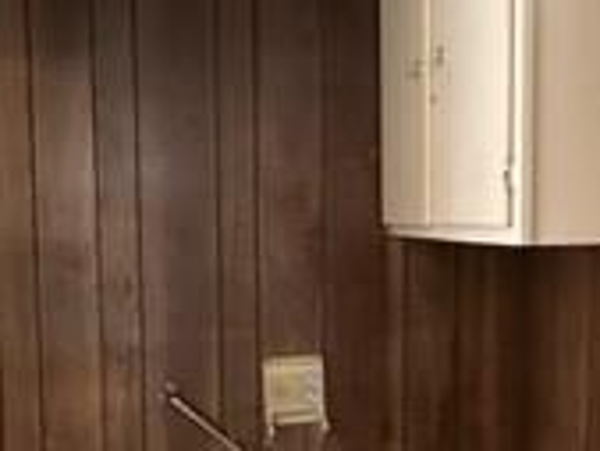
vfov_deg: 27.3
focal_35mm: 53
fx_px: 919
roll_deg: +0.2
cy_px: 313
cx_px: 341
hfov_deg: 36.1
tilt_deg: -6.4
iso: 1250
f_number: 2.2
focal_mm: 2.22
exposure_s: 1/41
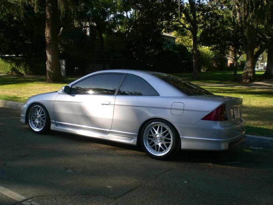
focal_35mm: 38
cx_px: 136
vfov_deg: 37.7
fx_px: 300
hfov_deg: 49.0
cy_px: 102
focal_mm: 6.3
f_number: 3.1
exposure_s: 1/320
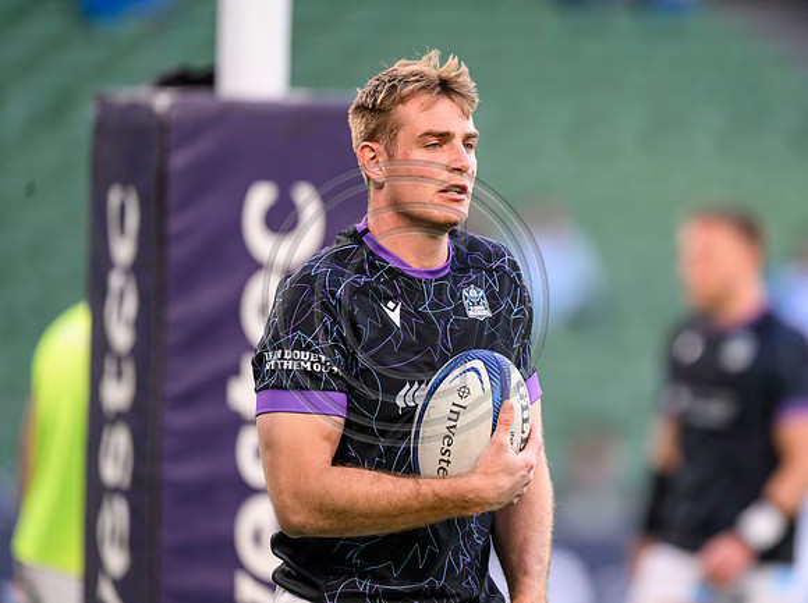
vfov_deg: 2.3
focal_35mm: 642
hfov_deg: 3.1
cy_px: 282
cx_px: 481
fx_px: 14971
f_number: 4
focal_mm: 560
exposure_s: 1/1000
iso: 1600
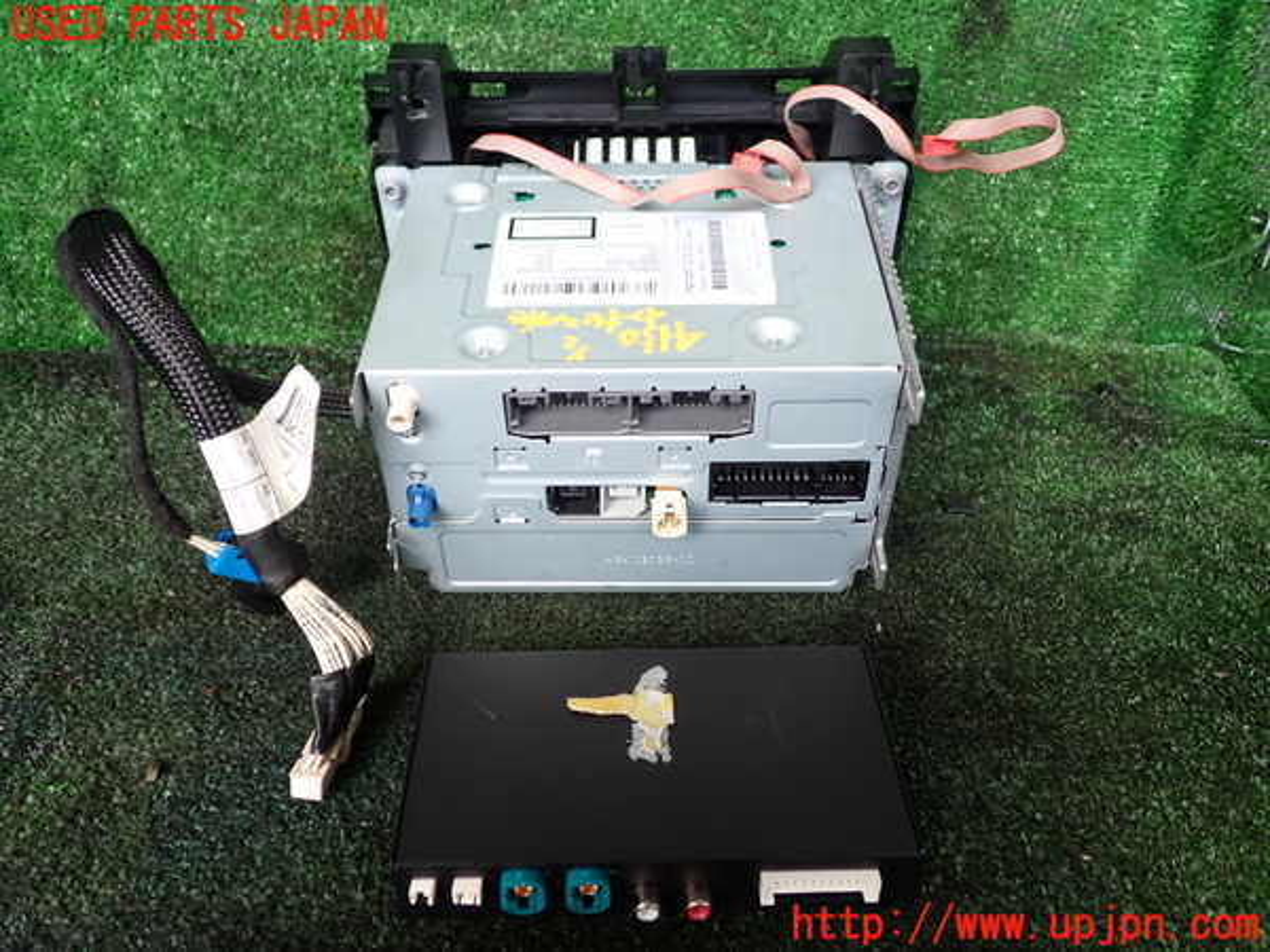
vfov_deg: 46.8
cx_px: 635
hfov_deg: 60.0
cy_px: 476
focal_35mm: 30
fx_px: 1101
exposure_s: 1/100
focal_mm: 5.4
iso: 100
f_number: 2.3
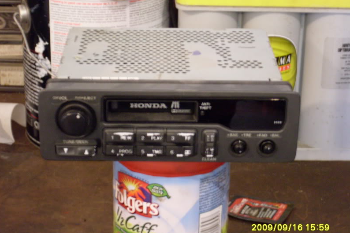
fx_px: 1050
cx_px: 174
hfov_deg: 18.9
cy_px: 121
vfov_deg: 12.7
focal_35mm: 108
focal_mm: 17.1
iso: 200
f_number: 4.8
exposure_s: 1/4
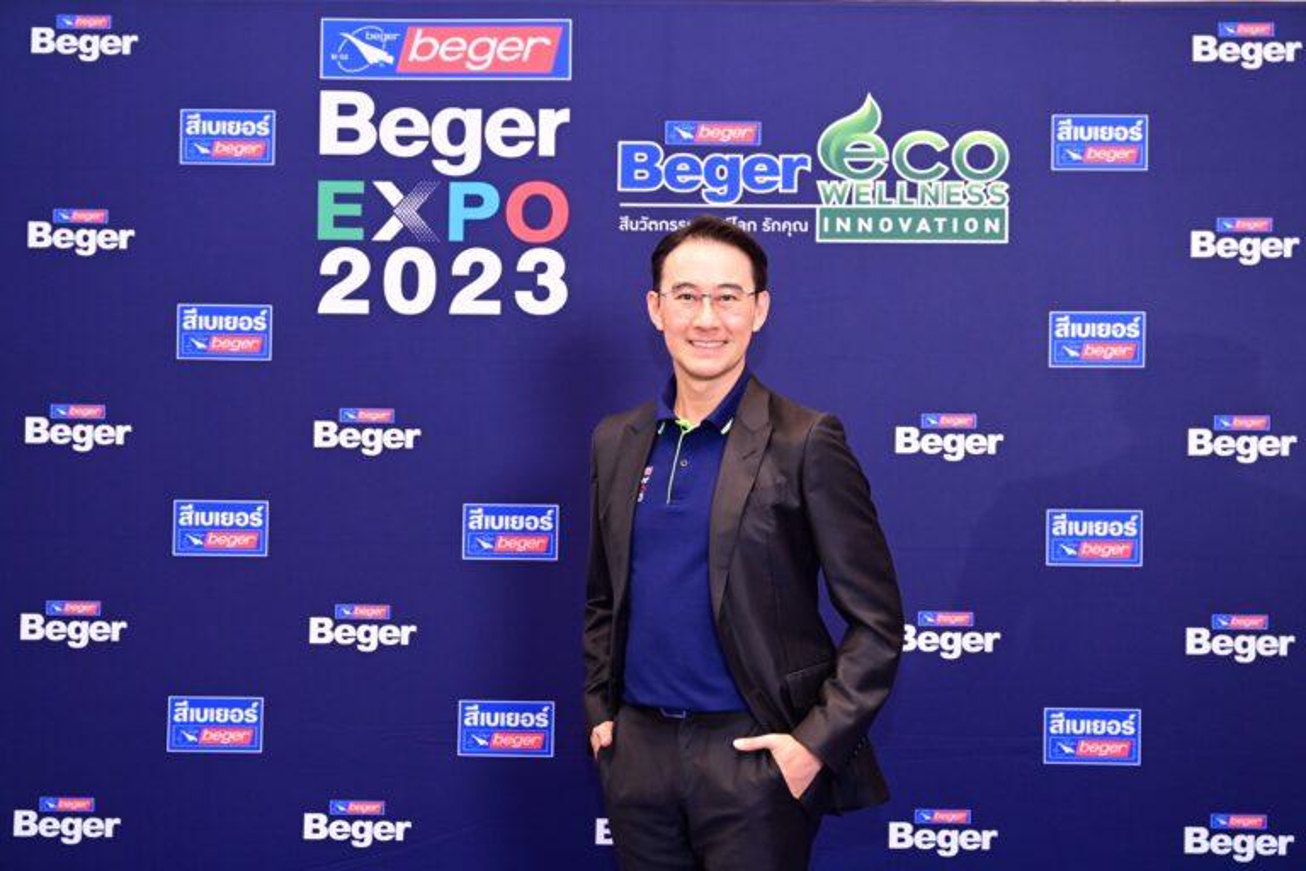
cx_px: 653
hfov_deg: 40.3
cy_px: 436
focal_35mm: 49
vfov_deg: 27.5
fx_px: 1777
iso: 2000
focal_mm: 49
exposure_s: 1/125
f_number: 4.5
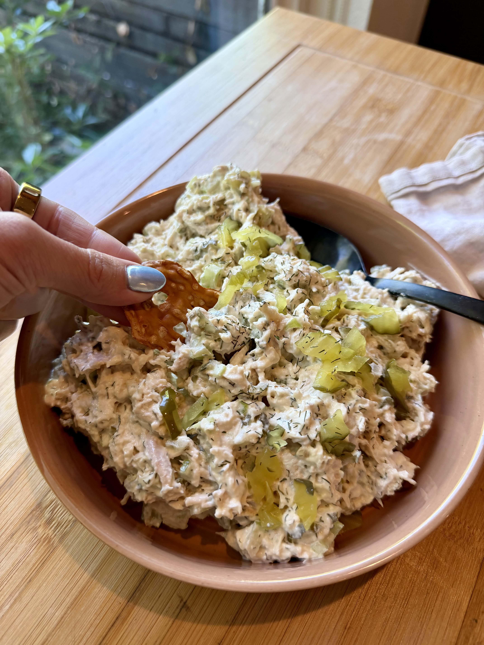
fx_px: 447
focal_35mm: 24
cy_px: 322
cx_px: 242
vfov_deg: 71.6
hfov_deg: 56.8
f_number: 1.8
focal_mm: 6.8
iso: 125
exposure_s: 1/120
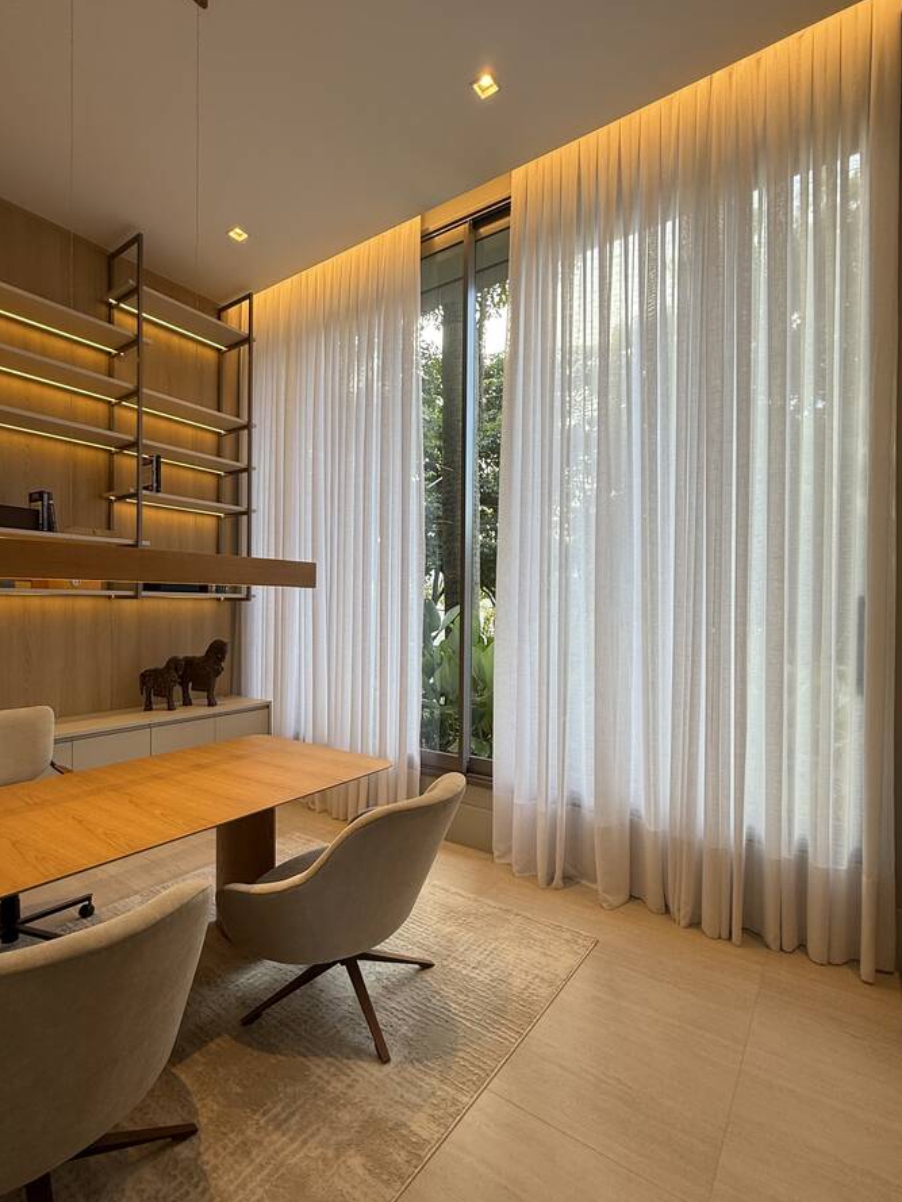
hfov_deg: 74.6
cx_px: 417
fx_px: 590
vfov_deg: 91.0
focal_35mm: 17
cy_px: 618
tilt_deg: +1.5
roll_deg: -1.0
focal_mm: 2.22
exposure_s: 1/120
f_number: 2.2
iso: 64
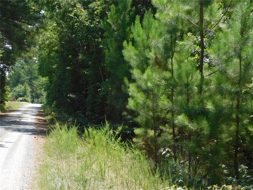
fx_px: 585
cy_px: 95
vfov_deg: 18.4
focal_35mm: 80
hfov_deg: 24.4
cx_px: 126
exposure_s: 1/320
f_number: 4.4
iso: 125
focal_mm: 14.2
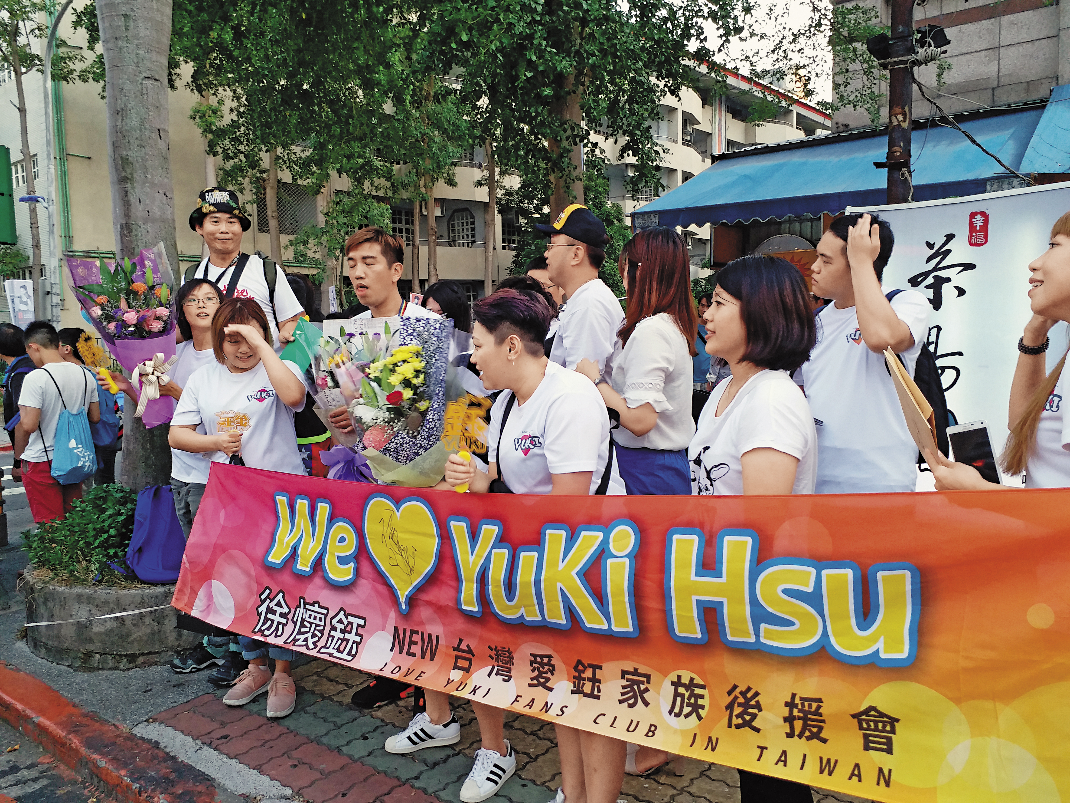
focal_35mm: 27
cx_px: 535
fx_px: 835
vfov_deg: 51.4
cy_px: 402
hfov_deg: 65.3
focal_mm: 3.6
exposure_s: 1/50
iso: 50
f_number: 1.9
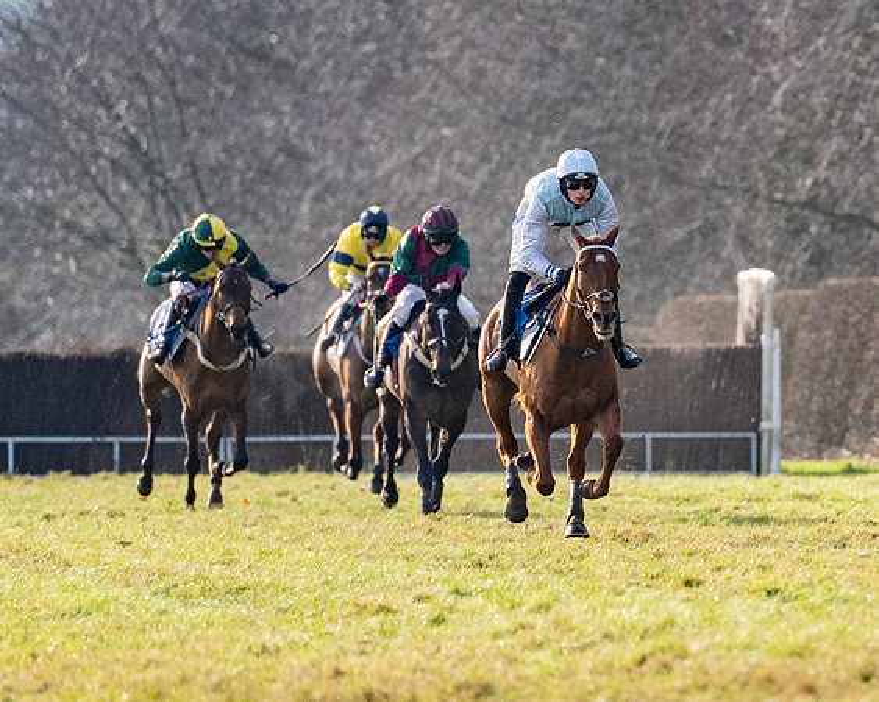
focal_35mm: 726
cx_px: 827
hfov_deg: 2.7
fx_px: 18873
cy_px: 308
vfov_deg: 2.1
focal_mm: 280
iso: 800
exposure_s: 1/5000
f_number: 4
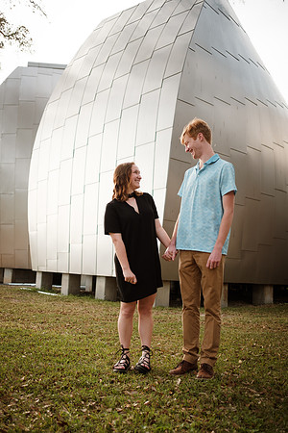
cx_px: 144
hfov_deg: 37.9
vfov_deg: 54.4
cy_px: 216
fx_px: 420
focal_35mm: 35
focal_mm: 23
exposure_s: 1/2000
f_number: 2
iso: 400
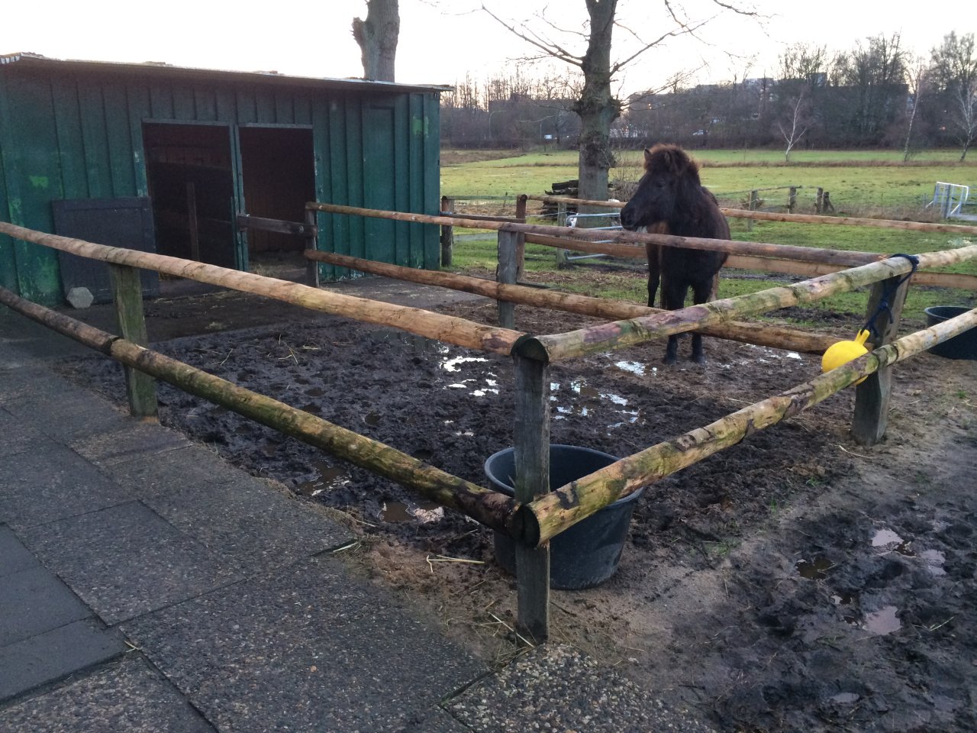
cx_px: 488
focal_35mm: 30
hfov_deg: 60.0
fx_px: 847
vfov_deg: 46.8
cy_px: 366
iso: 125
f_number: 2.2
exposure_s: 1/30
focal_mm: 4.12
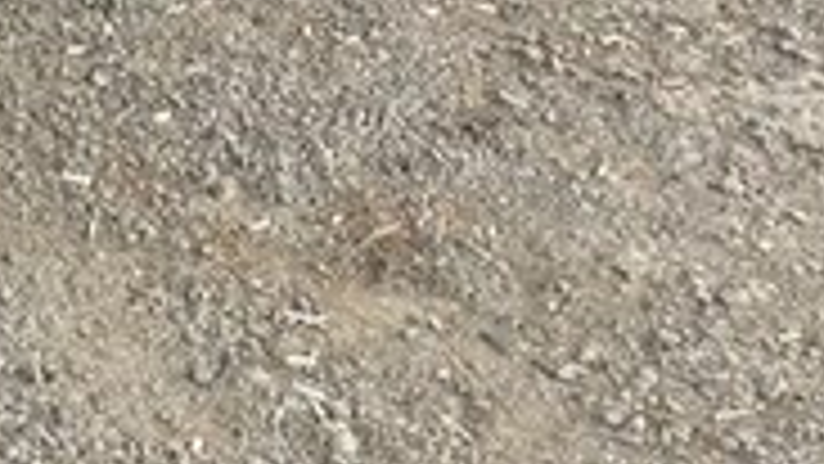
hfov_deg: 16.8
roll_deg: -3.0
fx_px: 2491
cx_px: -455
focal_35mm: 114
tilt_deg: -19.4
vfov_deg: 10.2
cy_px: -291
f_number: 2.2
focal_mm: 4.15
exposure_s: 1/100
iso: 40
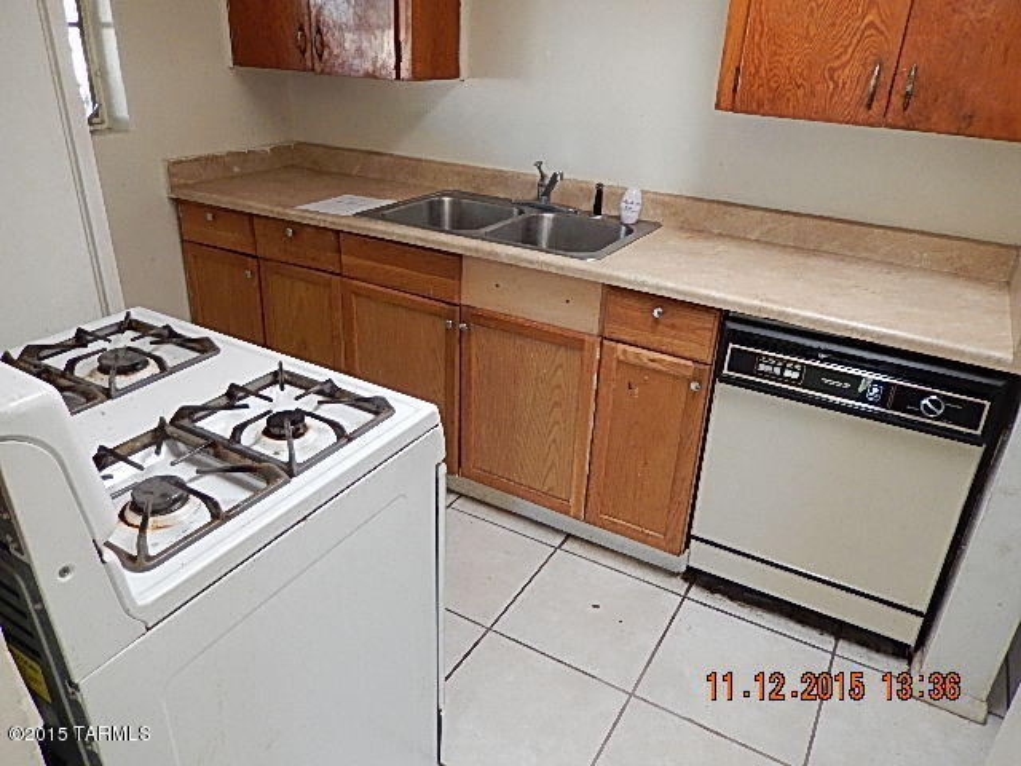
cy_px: 383
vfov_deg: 54.9
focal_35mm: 25
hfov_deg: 69.4
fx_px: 737
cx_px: 510
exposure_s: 1/30
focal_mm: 4.5
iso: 250
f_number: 3.4
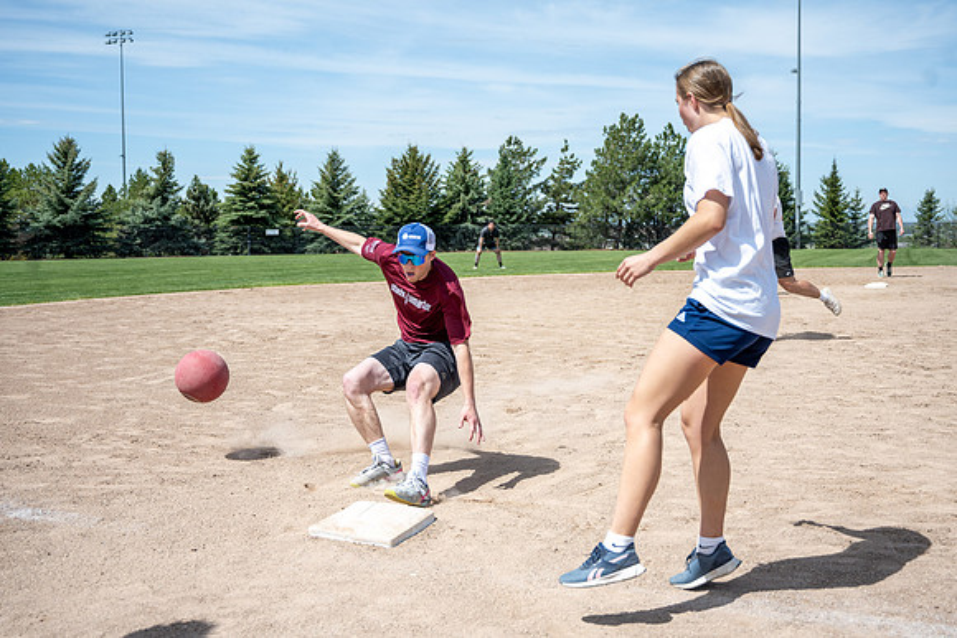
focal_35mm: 44
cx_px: 509
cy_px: 301
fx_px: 1165
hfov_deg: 44.6
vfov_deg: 30.6
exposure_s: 1/2000
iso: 100
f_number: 4
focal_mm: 41
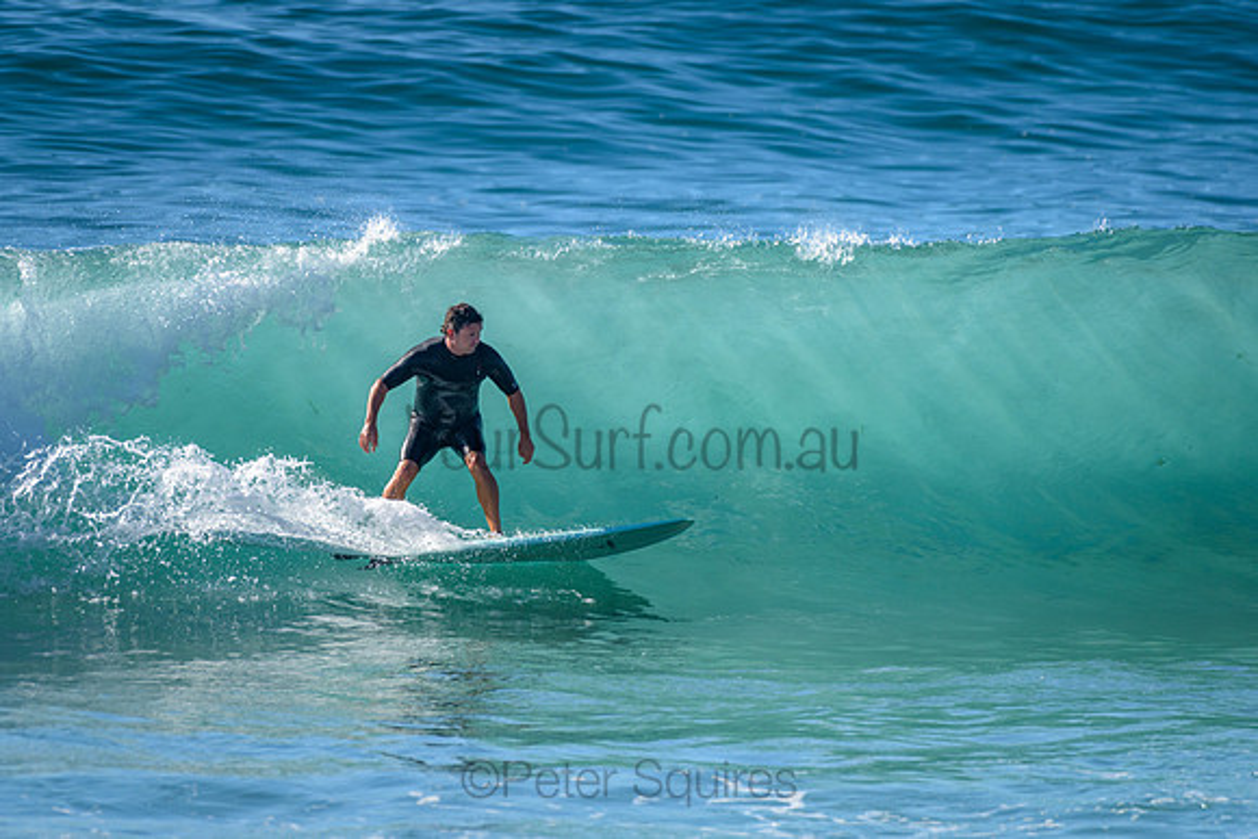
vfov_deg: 2.2
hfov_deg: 3.4
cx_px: 487
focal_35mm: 613
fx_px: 21418
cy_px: 325
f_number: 5.6
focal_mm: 500
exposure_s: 1/2000
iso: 220
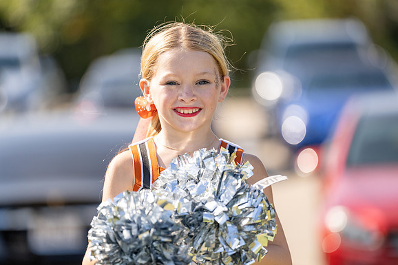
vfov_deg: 6.6
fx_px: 2299
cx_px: 199
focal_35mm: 208
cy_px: 136
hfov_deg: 9.9
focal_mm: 191
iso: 250
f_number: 2.8
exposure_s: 1/2500
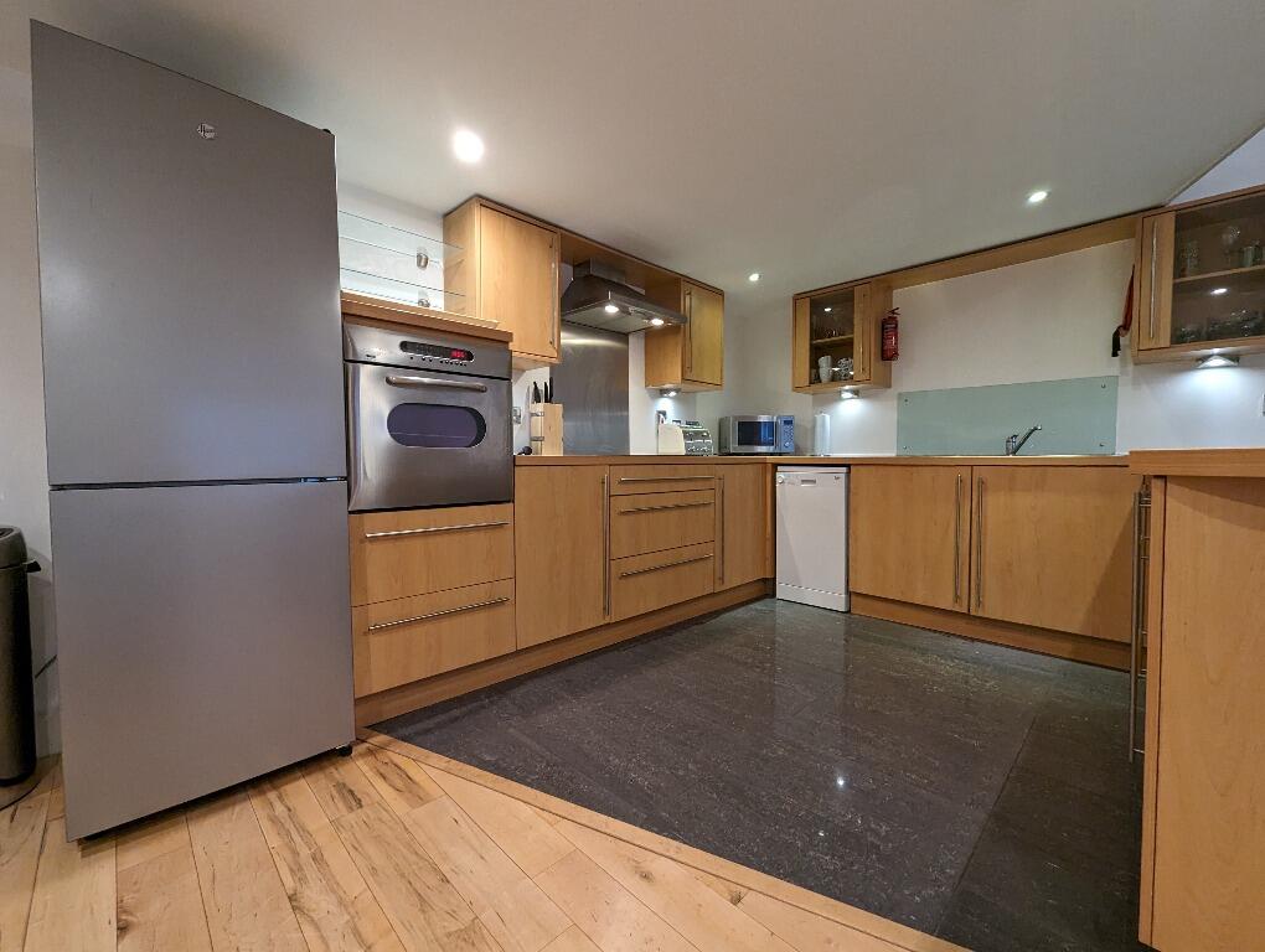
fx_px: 476
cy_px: 476
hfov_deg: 106.1
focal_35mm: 13
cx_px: 632
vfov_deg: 90.1
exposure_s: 1/25
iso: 206
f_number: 2.2
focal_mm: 1.95
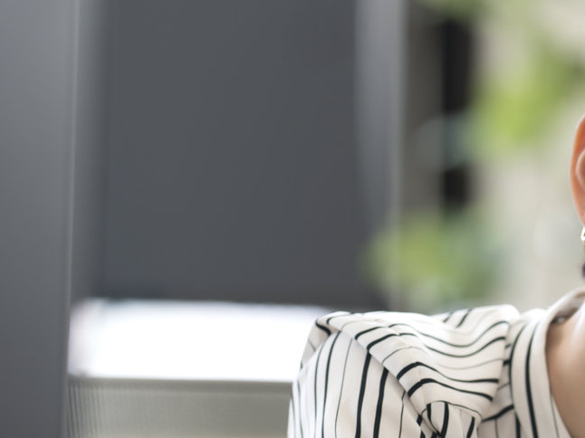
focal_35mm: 402
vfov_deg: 3.7
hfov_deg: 4.9
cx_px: 658
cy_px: 367
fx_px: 6791
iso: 250
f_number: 2.2
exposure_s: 1/125
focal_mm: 135
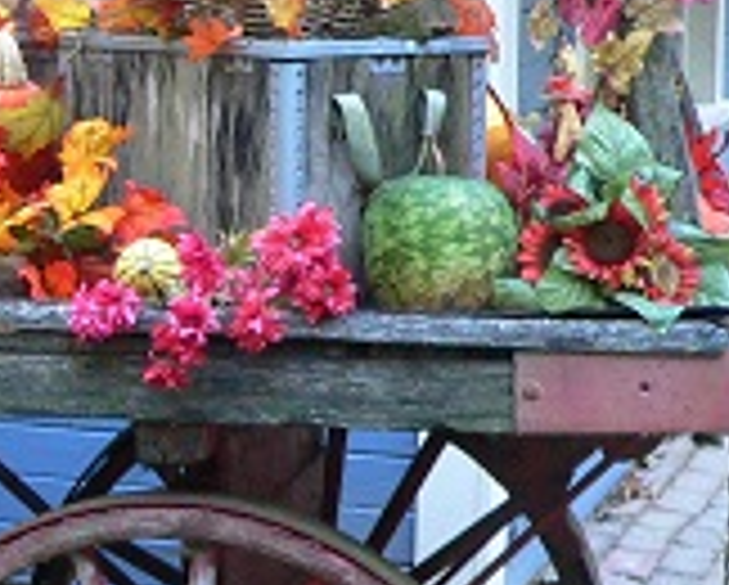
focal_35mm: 130
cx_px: -243
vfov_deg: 11.9
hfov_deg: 14.1
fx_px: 2808
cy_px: 292
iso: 200
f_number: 2.8
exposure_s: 1/40
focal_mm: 6
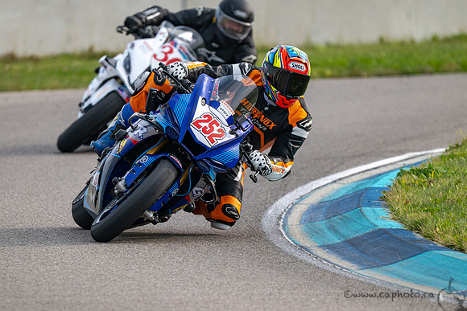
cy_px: 182
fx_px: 9128
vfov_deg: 2.0
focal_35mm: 704
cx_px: 193
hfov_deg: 2.9
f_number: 6.3
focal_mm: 600
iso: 500
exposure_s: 1/1250
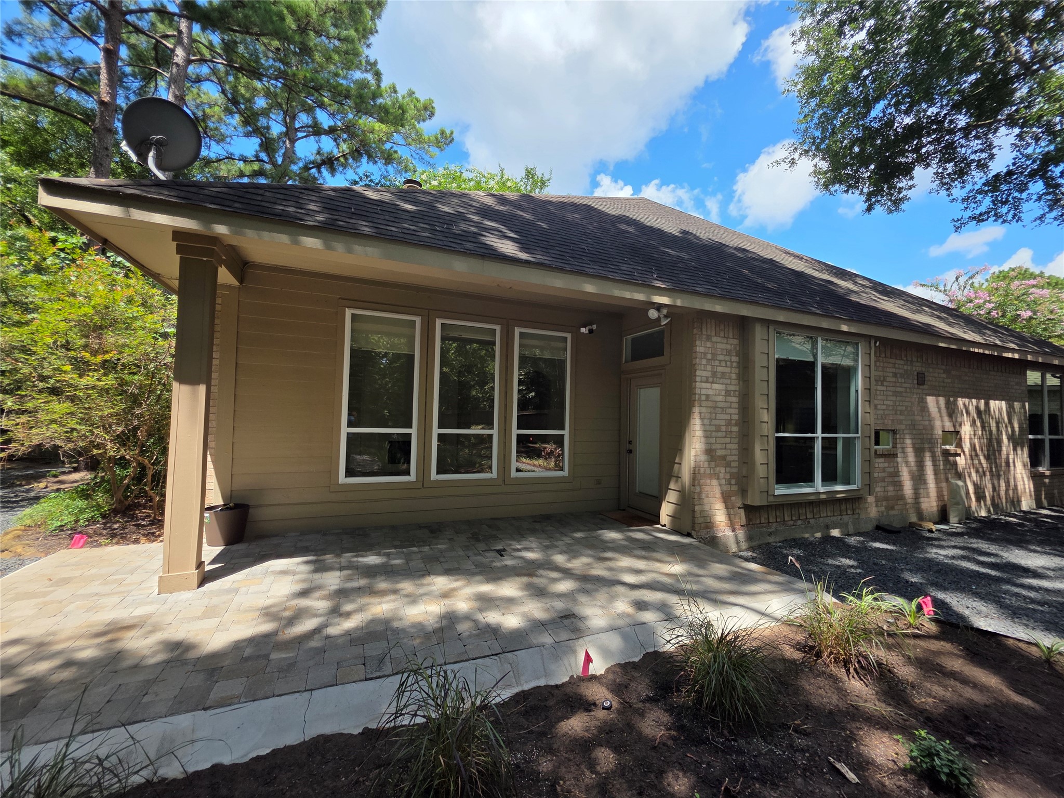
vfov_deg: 89.9
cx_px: 532
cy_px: 399
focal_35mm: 13
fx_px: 400
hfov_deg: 106.2
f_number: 1.9
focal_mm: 2.2
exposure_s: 1/907
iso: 40
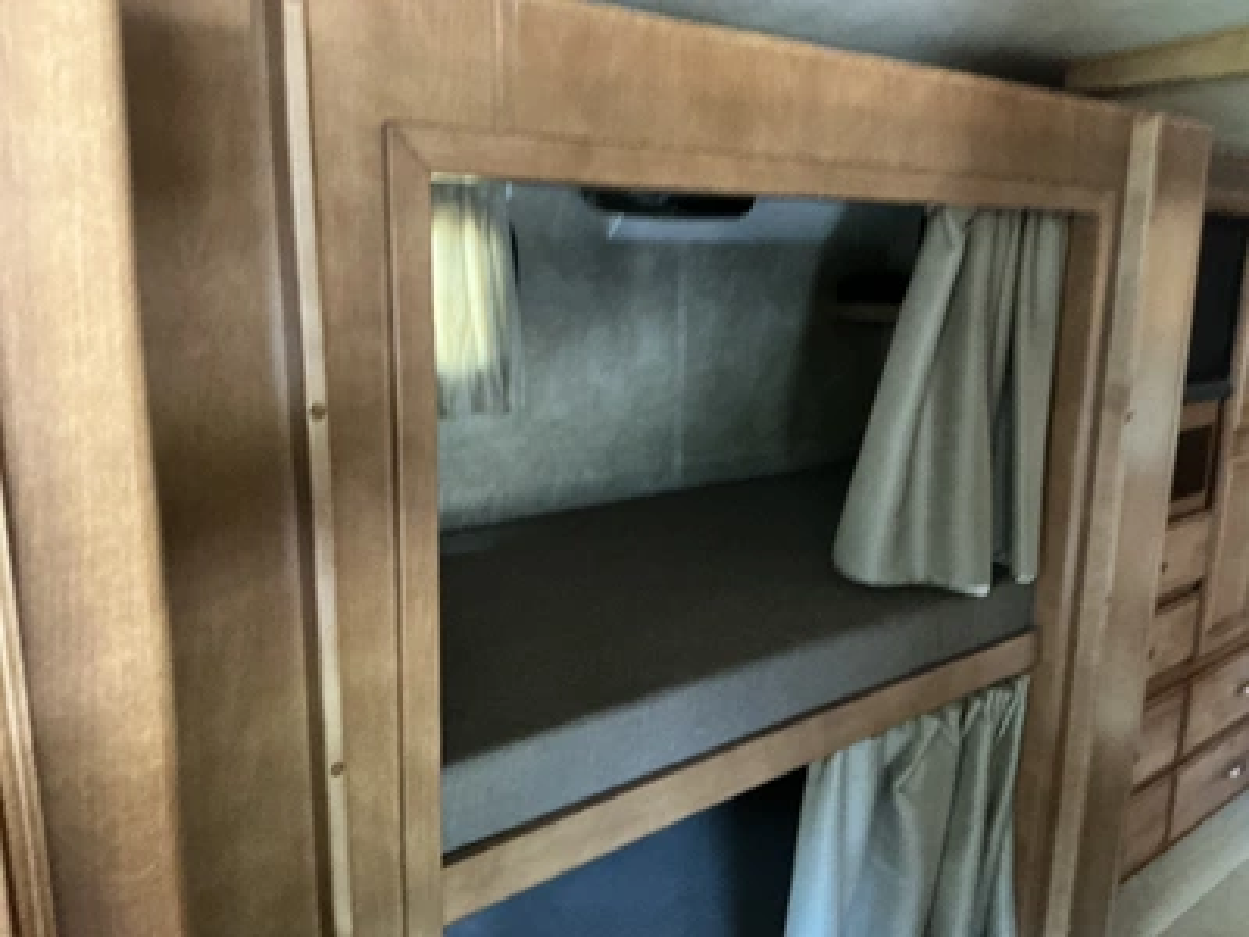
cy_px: 468
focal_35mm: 28
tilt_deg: -11.9
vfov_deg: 49.7
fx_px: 1010
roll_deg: -2.9
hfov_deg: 63.4
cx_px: 624
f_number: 1.8
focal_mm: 3
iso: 640
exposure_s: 1/25
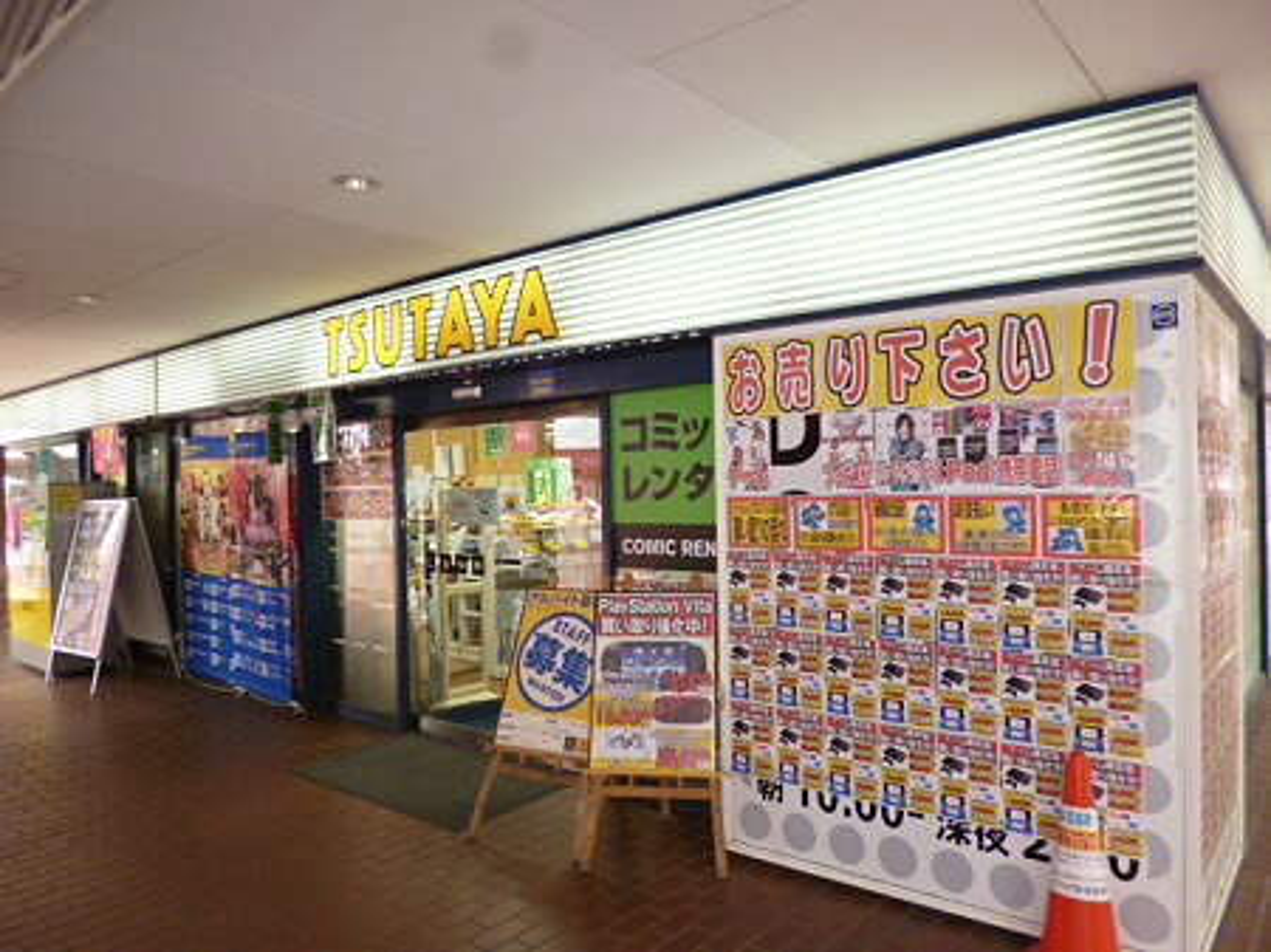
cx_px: 636
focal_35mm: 24
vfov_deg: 56.8
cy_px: 476
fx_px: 881
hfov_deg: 71.6
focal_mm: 4.3
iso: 250
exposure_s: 1/60
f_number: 2.5
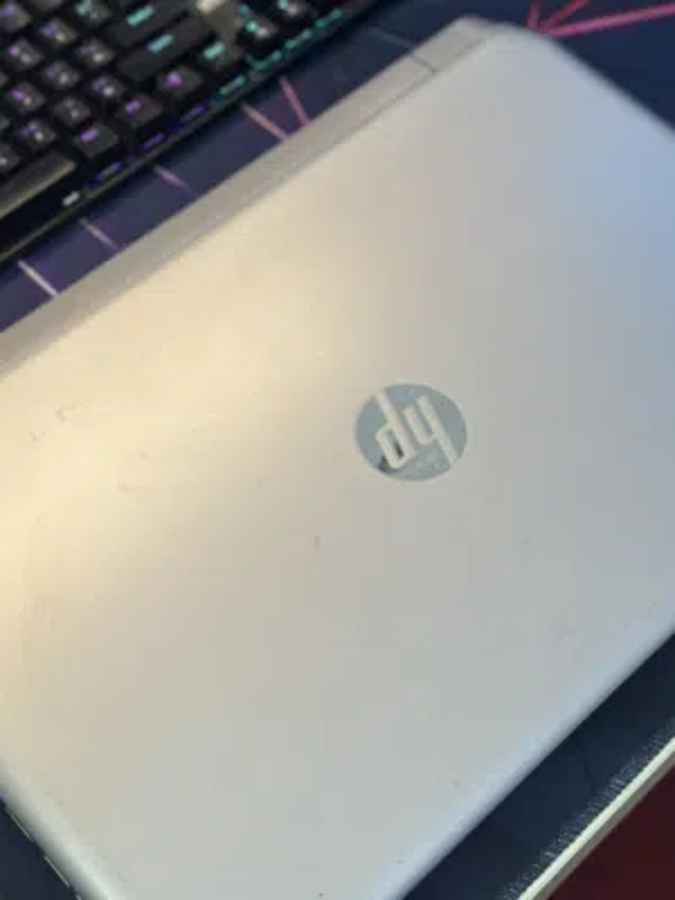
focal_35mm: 48
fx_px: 1248
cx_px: 338
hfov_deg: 30.3
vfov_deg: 39.7
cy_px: 450
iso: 80
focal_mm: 6.86
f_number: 1.78
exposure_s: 1/49
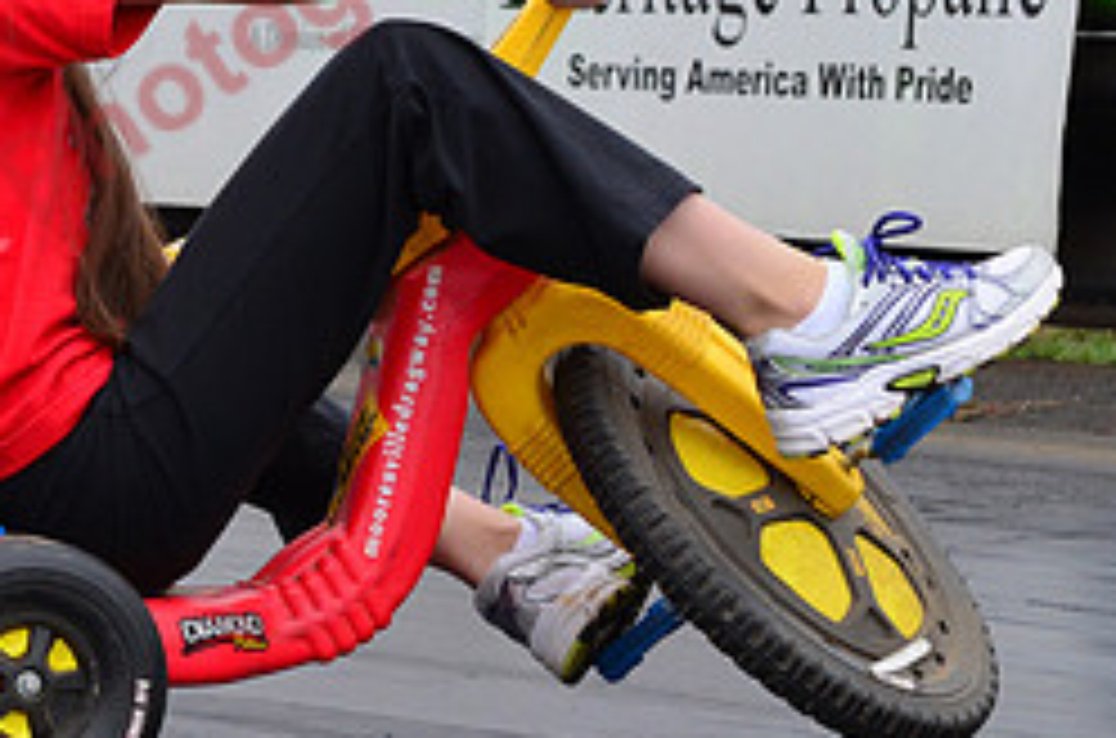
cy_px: 184
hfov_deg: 5.6
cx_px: 76
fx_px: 11384
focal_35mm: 368
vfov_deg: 3.7
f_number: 9
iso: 1000
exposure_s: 1/1250
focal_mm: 105
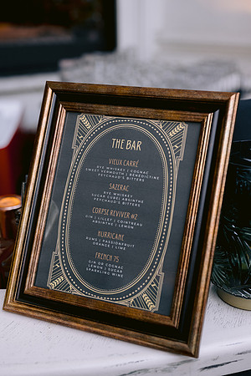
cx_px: 126
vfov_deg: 39.6
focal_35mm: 50
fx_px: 523
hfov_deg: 27.0
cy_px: 188
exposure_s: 1/100
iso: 800
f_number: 3.2
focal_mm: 50
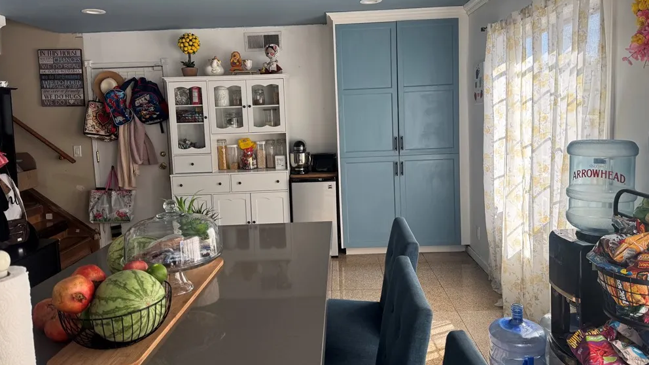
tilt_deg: -6.0
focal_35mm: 27
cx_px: 330
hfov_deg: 69.9
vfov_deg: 42.7
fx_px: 465
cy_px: 151
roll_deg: +1.5
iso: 64
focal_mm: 6.76
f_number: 1.78
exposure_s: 1/237
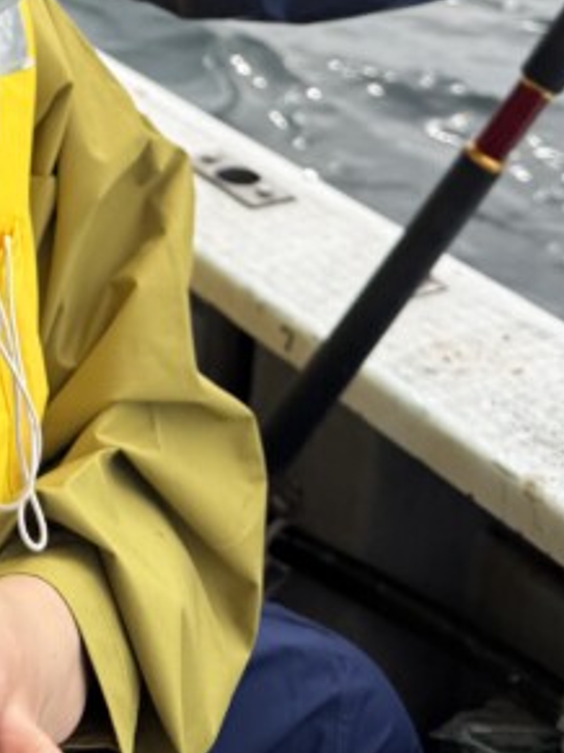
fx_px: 1435
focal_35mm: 66
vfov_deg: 25.4
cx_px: -140
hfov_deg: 20.6
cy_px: -220
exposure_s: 1/3279
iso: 80
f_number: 1.78
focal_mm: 6.76
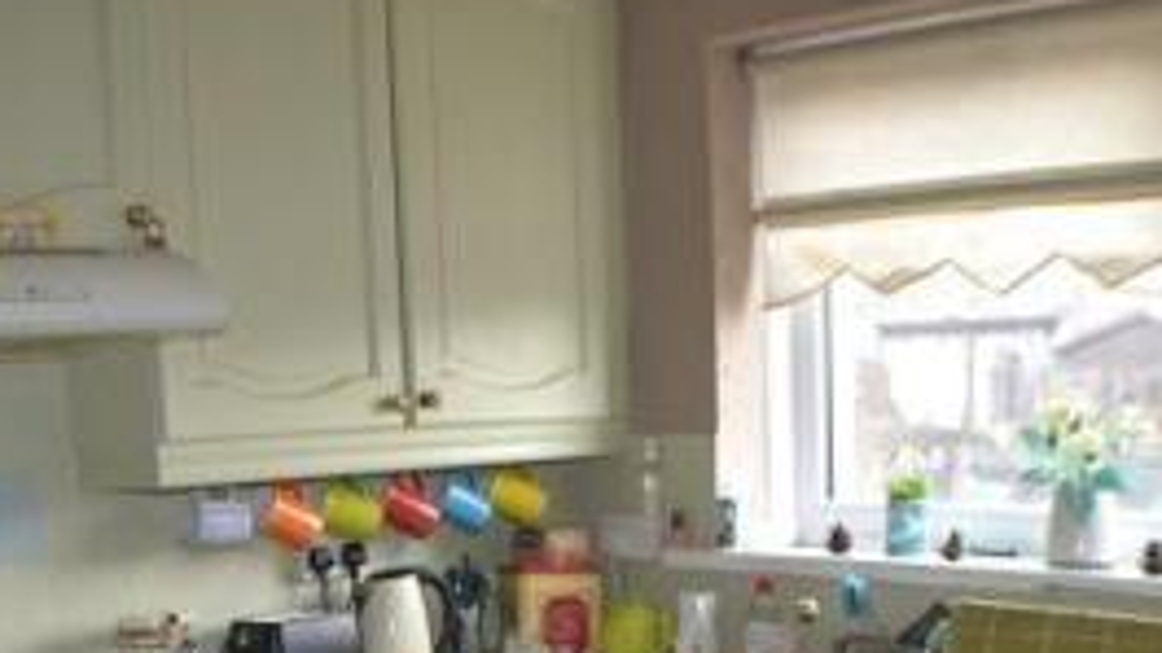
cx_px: 434
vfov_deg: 16.1
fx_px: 2157
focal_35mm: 70
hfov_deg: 30.0
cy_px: 901
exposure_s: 1/60
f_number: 3.5
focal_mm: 18
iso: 800
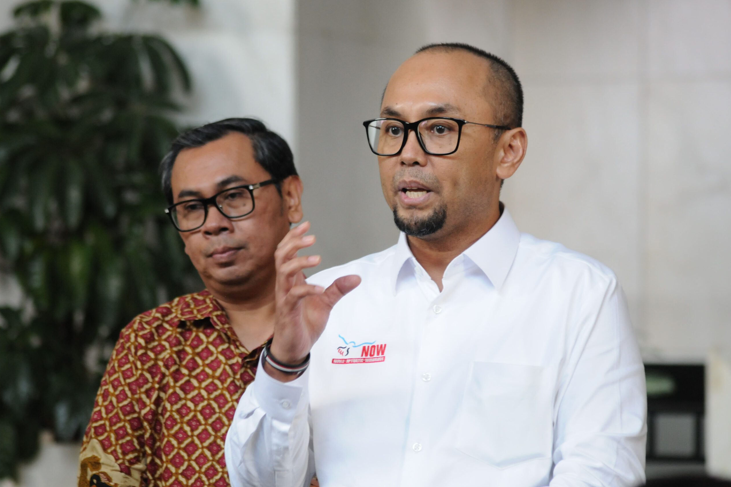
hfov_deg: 12.4
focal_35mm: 166
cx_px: 365
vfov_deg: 8.3
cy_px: 244
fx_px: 3370
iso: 1000
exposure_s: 1/50
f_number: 4
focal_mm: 110
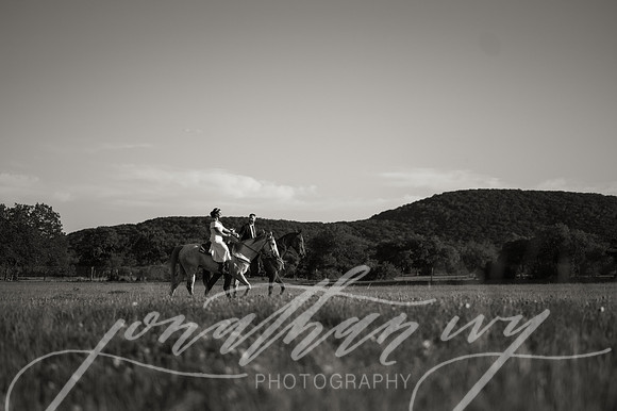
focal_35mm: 54
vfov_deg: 25.2
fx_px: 920
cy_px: 215
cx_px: 301
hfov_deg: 37.1
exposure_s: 1/3200
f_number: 2
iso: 80
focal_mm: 50
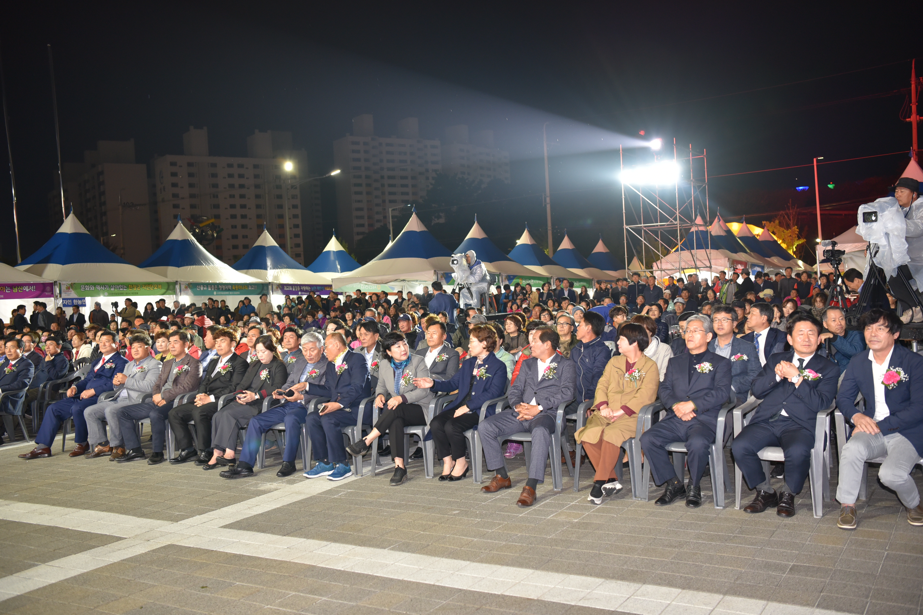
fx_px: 897
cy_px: 308
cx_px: 462
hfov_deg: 54.4
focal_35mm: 35
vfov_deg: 37.9
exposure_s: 1/60
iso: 1100
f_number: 2.8
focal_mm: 35
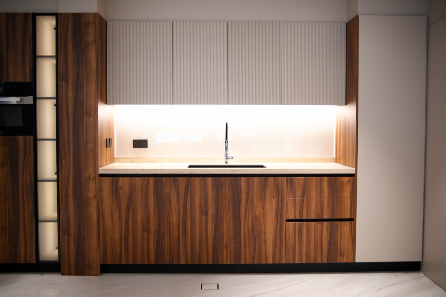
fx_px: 421
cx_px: 223
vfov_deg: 38.9
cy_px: 148
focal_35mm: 34
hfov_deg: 55.8
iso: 125
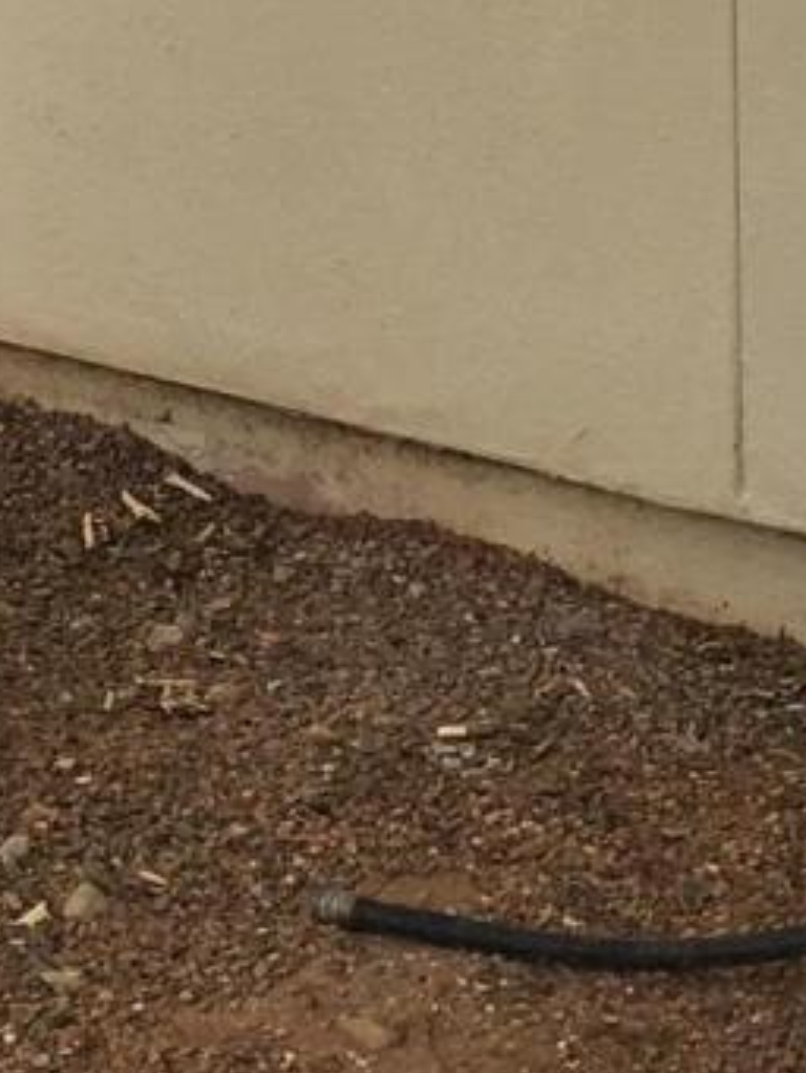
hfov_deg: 8.7
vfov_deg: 11.6
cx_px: 878
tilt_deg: -12.8
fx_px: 5274
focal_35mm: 170
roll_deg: +0.6
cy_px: 217
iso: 25
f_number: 2.2
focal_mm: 4.15
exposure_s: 1/582
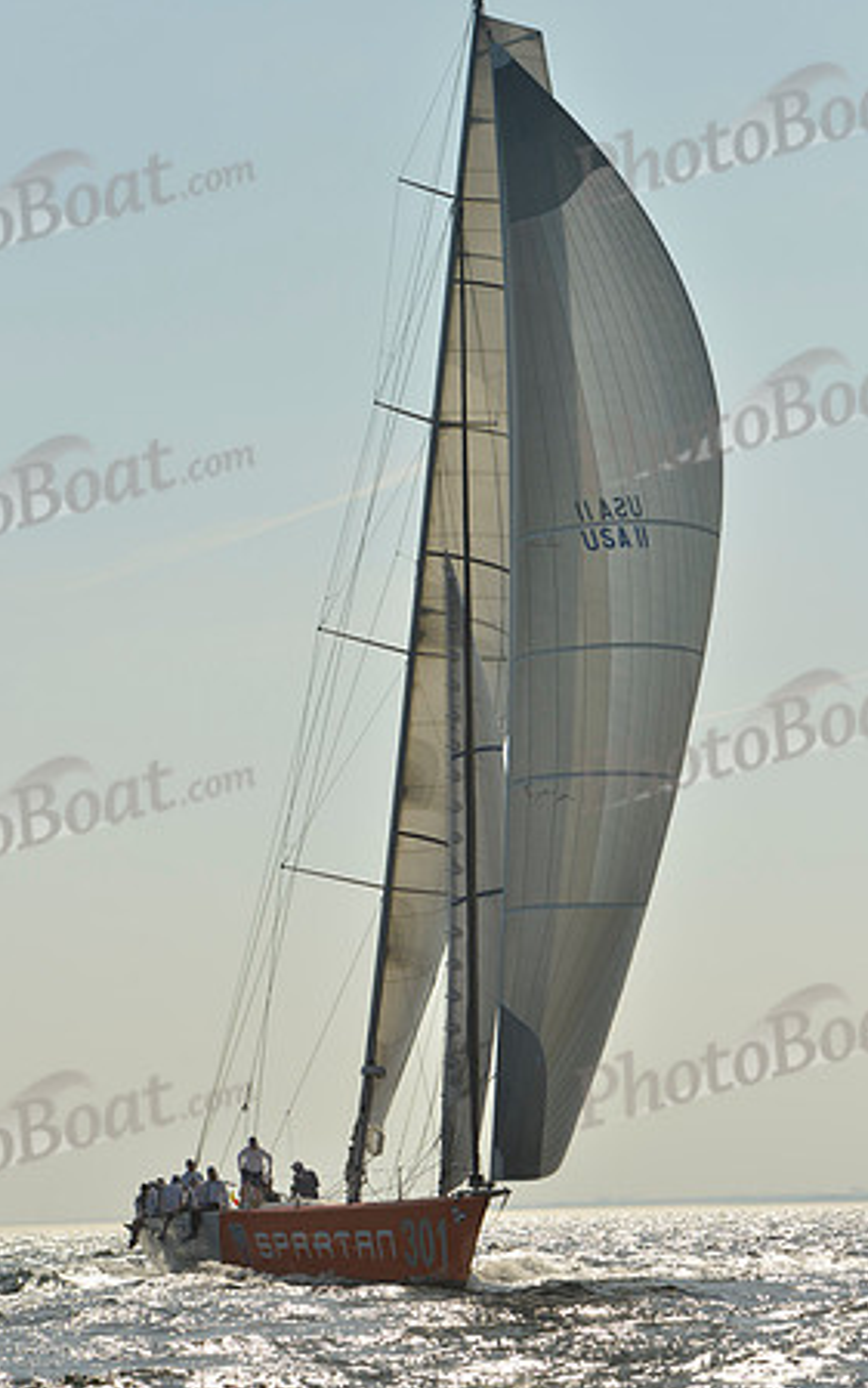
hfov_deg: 10.2
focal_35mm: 129
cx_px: 415
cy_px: 618
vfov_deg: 16.2
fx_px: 4878
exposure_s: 1/2000
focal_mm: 98
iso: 200
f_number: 8
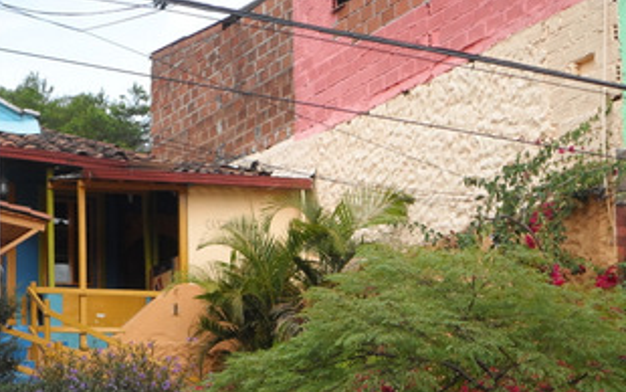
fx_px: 1604
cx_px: 319
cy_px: 354
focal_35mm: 94
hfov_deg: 22.1
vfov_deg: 13.8
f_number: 3.2
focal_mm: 7.8
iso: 80
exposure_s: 1/125
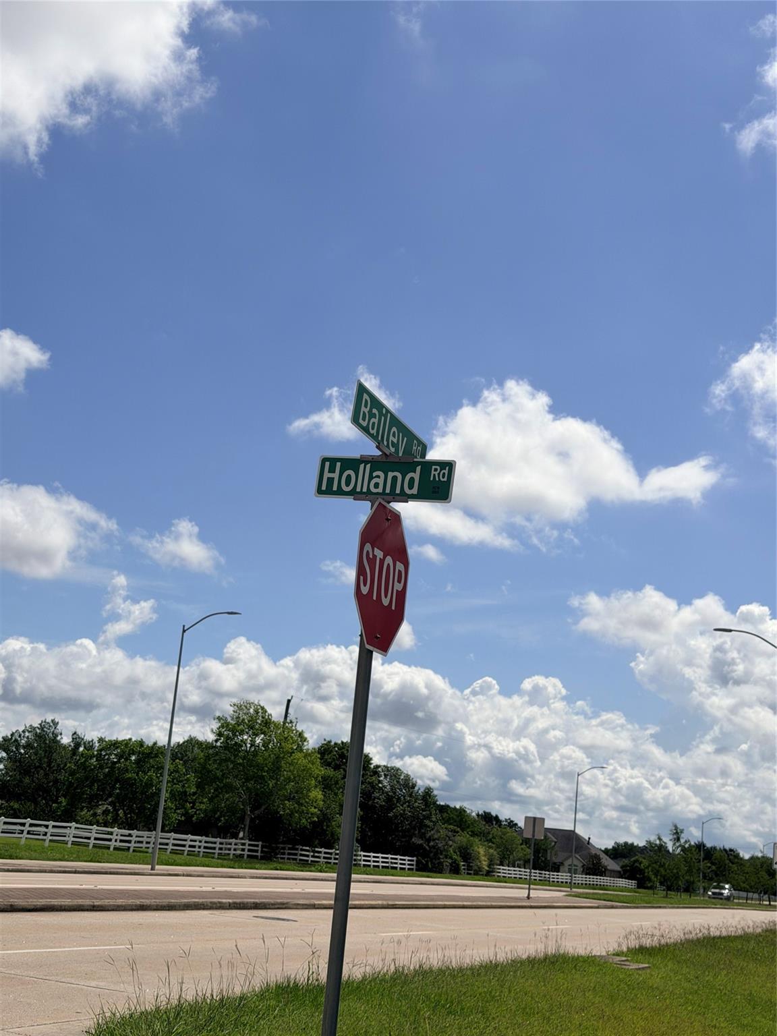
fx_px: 1437
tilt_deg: +13.1
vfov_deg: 39.7
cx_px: 388
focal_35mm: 48
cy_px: 518
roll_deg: -5.7
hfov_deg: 30.3
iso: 80
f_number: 1.78
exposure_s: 1/16129
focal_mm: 6.76
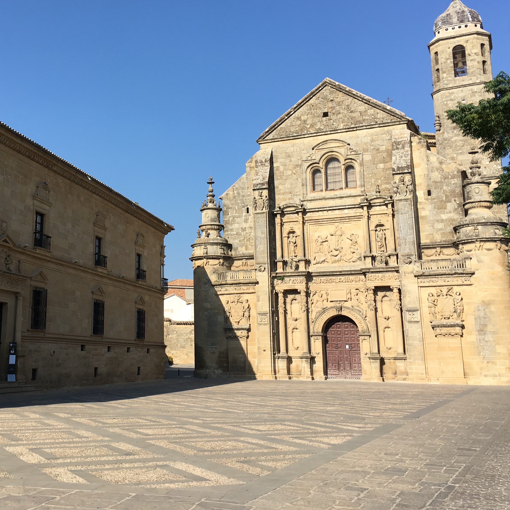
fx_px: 700
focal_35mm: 42
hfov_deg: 39.5
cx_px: 167
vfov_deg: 39.8
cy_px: 200
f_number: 2.2
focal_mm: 4.15
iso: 25
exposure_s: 1/1479
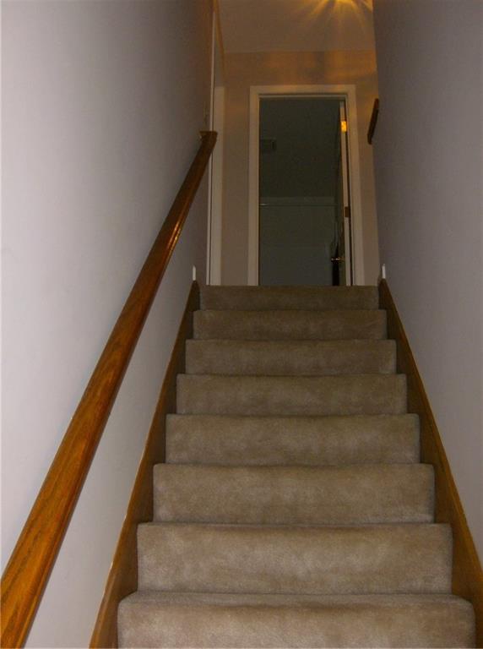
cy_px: 324
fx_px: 673
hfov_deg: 39.5
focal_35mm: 36
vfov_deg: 51.5
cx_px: 242
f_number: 2.8
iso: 200
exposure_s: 1/60
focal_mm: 6
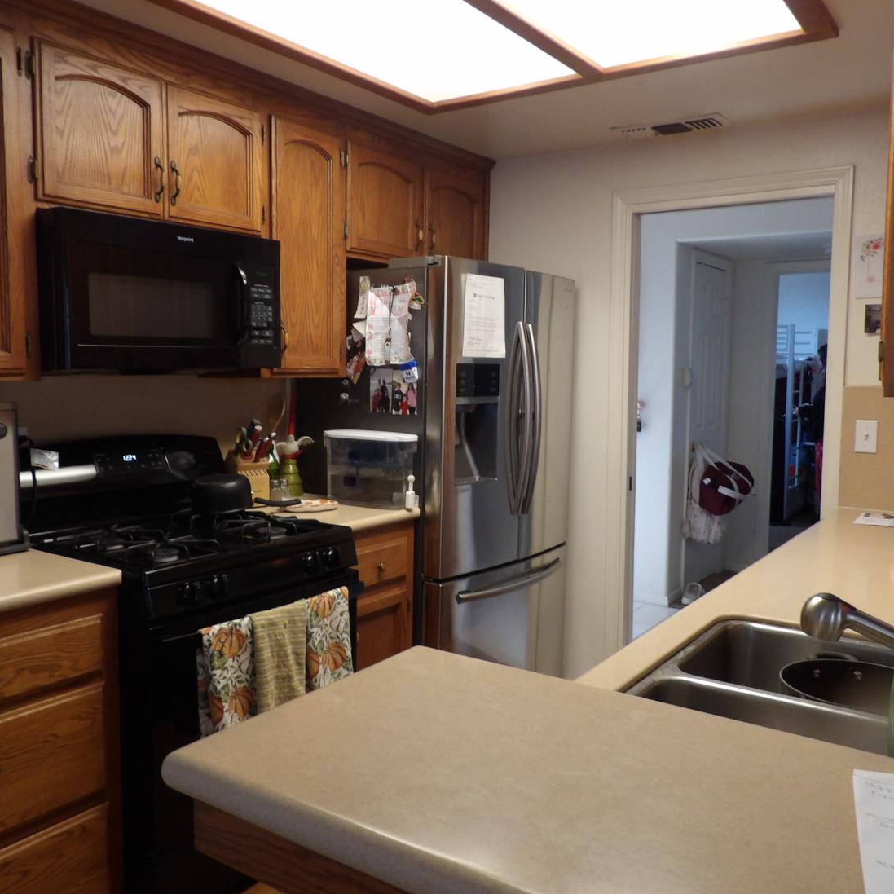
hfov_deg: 55.6
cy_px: 440
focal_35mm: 29
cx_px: 424
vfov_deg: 55.6
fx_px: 847
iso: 200
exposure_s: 1/29
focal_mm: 4.3
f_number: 2.8
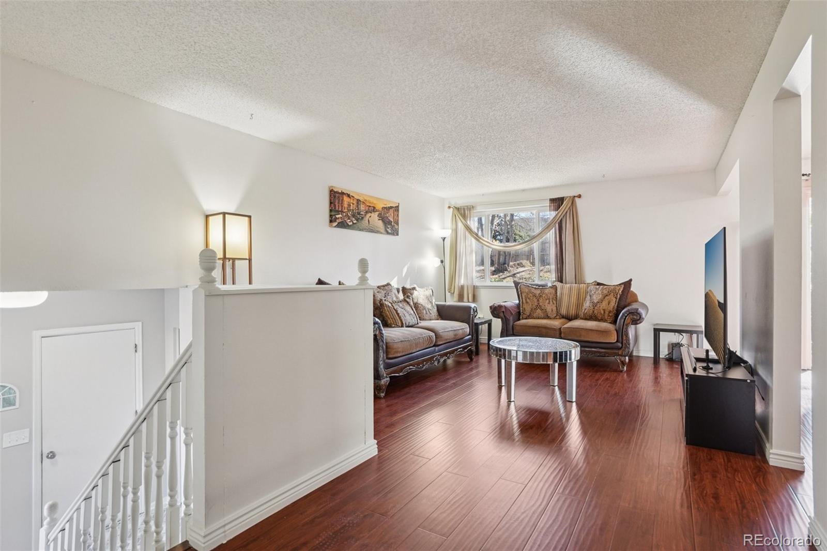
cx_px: 414
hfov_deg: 90.0
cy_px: 276
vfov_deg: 67.4
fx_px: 413
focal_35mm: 18
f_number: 8
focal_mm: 12
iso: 400
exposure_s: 1/15
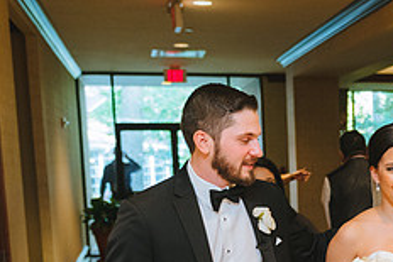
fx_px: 874
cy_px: 287
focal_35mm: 80
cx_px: 422
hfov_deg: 23.9
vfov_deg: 16.6
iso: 1600
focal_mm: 32
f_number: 2.8
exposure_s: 1/160
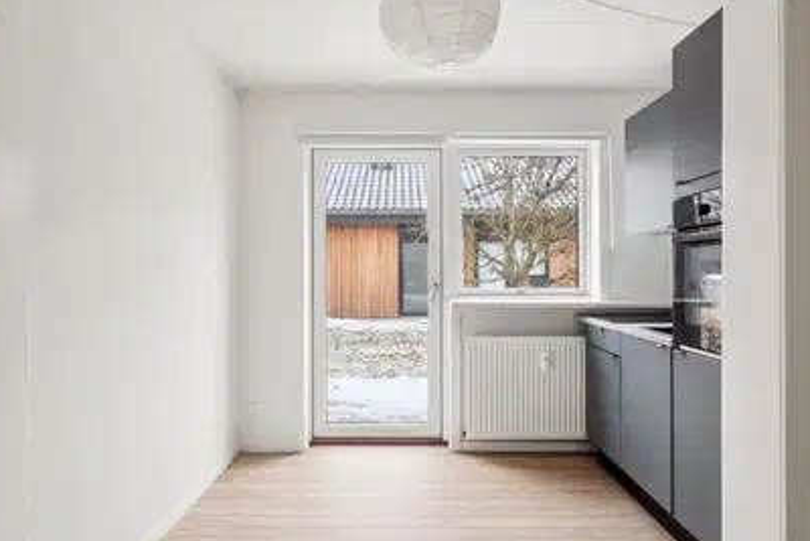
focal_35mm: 21
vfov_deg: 59.5
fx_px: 473
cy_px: 278
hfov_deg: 81.2
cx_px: 399
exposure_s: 1/10
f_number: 8
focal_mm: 13.2
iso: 800
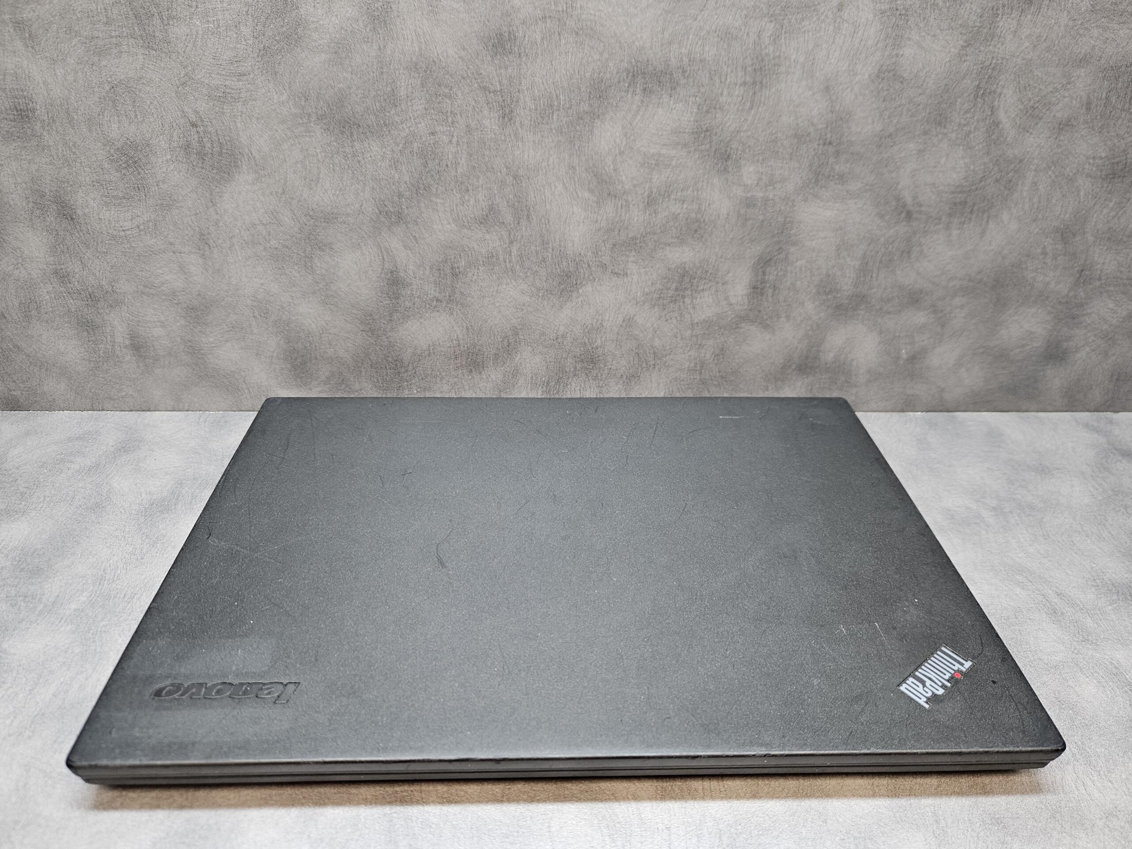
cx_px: 566
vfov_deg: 58.9
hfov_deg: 73.9
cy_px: 424
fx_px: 752
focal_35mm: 23
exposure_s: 1/100
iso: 250
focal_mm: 5.4
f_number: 1.8
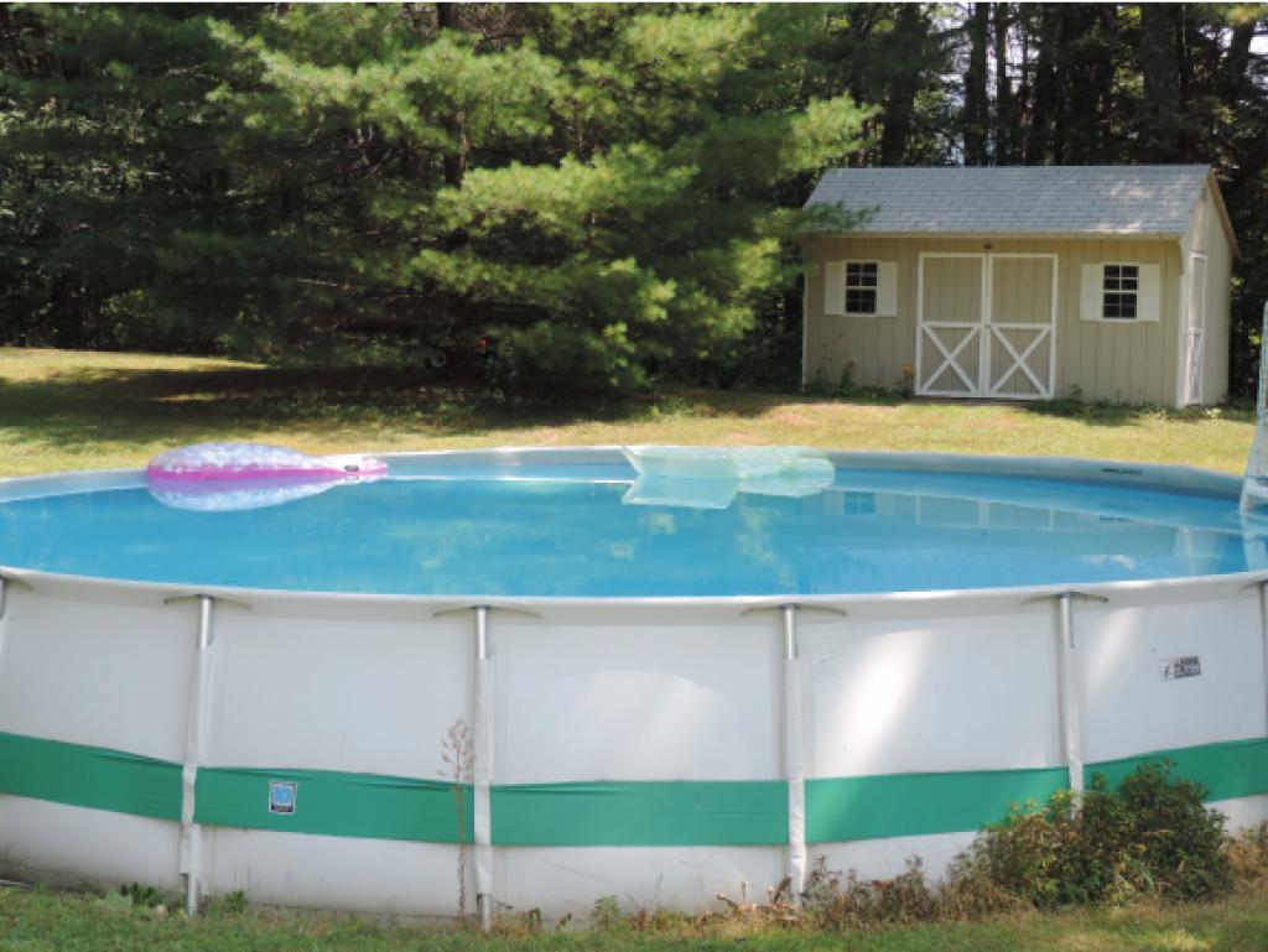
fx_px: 2016
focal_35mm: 55
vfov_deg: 26.6
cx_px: 634
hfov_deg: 34.9
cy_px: 476
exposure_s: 1/500
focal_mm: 9.8
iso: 200
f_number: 3.7
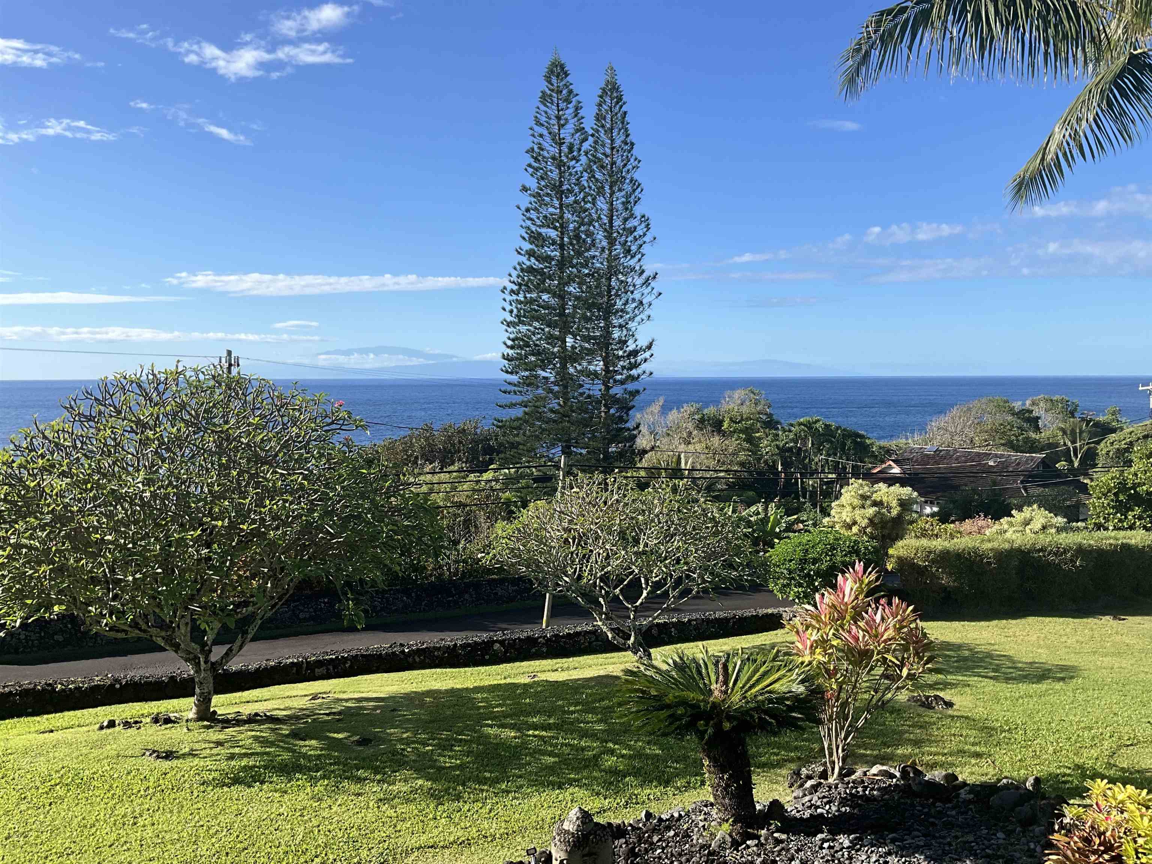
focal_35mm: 29
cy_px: 432
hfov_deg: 61.7
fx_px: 965
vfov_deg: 48.2
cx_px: 576
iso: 25
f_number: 1.8
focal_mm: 3
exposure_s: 1/1626
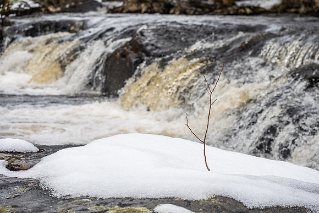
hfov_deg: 24.4
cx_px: 160
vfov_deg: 16.4
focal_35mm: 83
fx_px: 737
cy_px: 115
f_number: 4
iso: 200
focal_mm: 40
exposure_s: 1/640
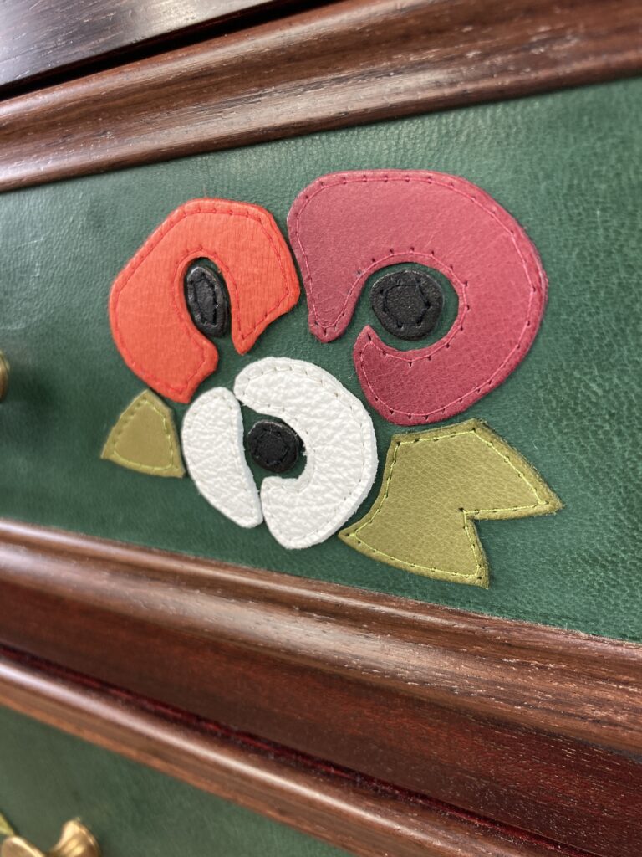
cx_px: 321
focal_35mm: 28
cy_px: 428
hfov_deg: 49.7
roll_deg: +5.6
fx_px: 692
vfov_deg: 63.4
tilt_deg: -12.9
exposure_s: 1/50
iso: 50
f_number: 1.8
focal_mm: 3.99
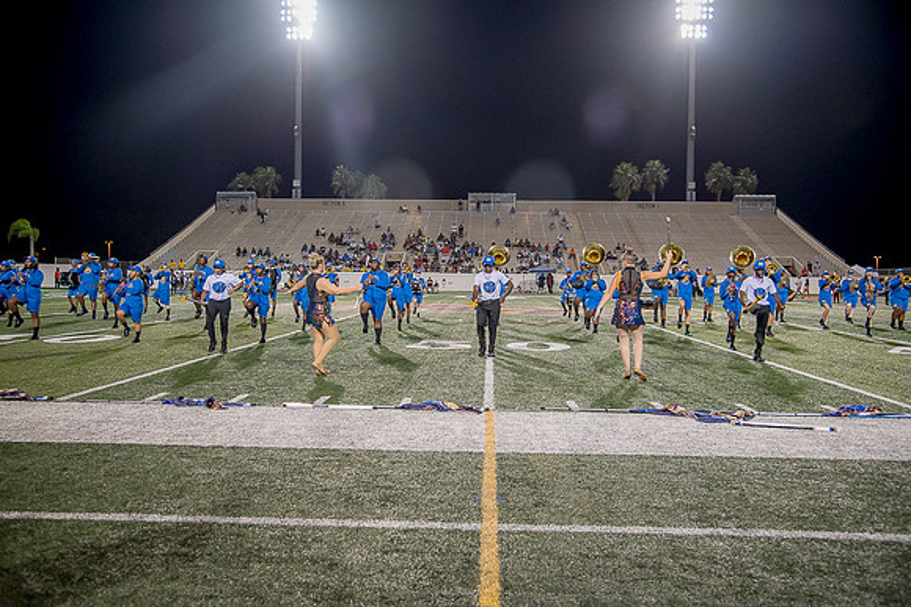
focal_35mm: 31
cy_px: 304
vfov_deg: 42.3
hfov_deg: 60.3
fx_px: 784
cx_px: 456
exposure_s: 1/200
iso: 2000
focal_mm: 31
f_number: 4
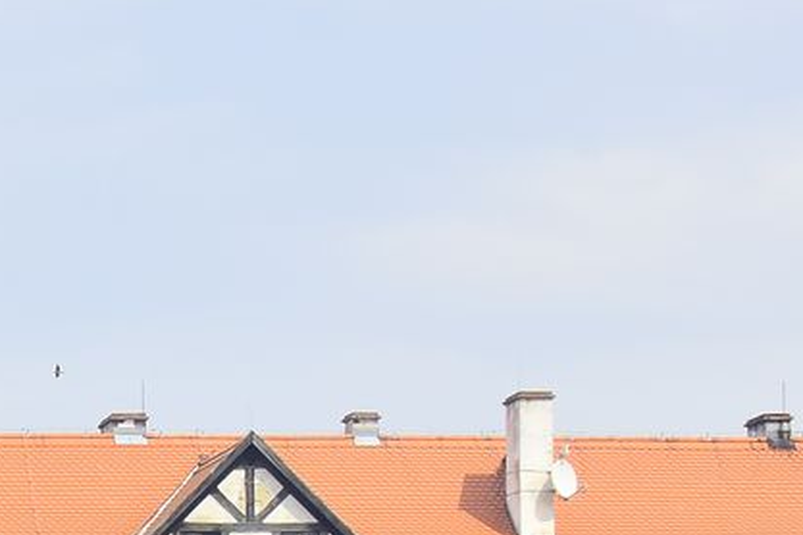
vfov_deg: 7.3
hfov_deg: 10.6
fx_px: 4171
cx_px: -427
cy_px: 661
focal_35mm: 187
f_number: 8
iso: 500
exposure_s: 1/1600
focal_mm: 26
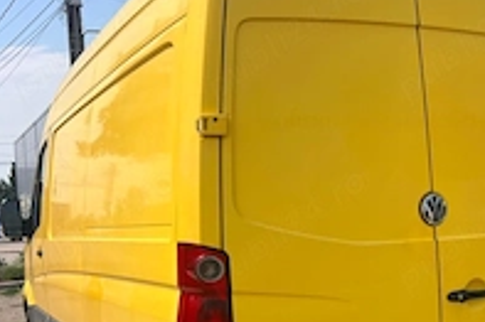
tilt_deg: -4.6
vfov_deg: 24.2
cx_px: 335
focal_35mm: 55
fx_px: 740
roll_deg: +1.6
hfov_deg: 35.8
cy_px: 261
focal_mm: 5.7
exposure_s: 1/4831
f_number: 1.5
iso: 50
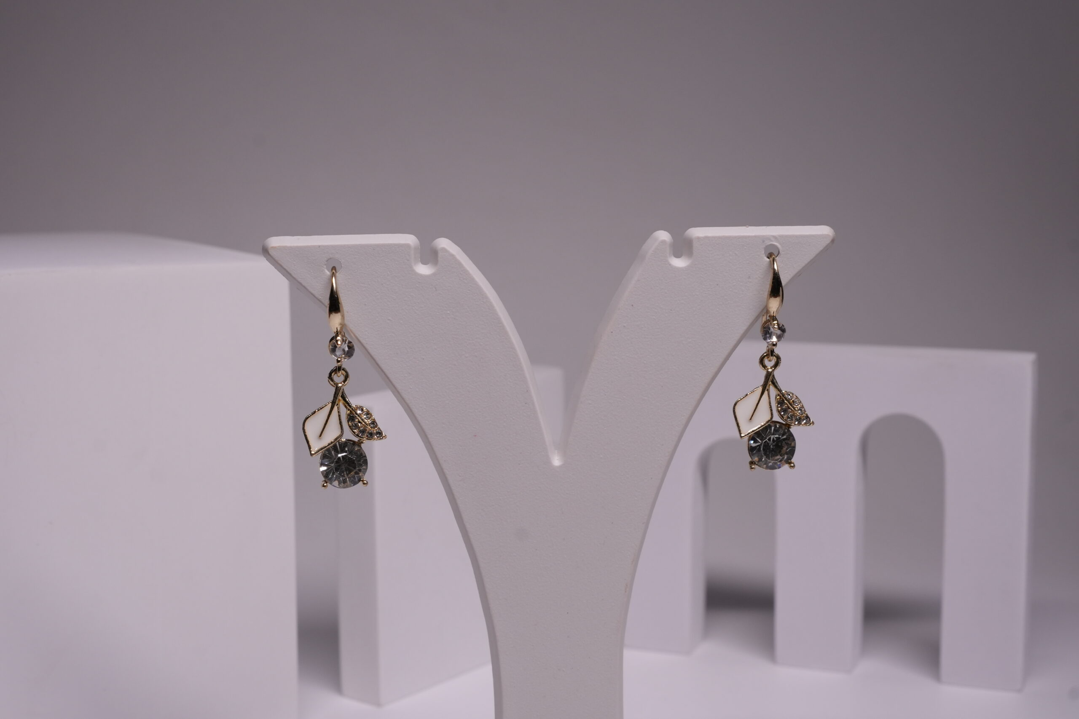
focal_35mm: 52
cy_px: 360
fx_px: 1559
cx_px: 540
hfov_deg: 38.2
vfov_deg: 26.0
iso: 500
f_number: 9
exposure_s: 1/100
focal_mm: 35
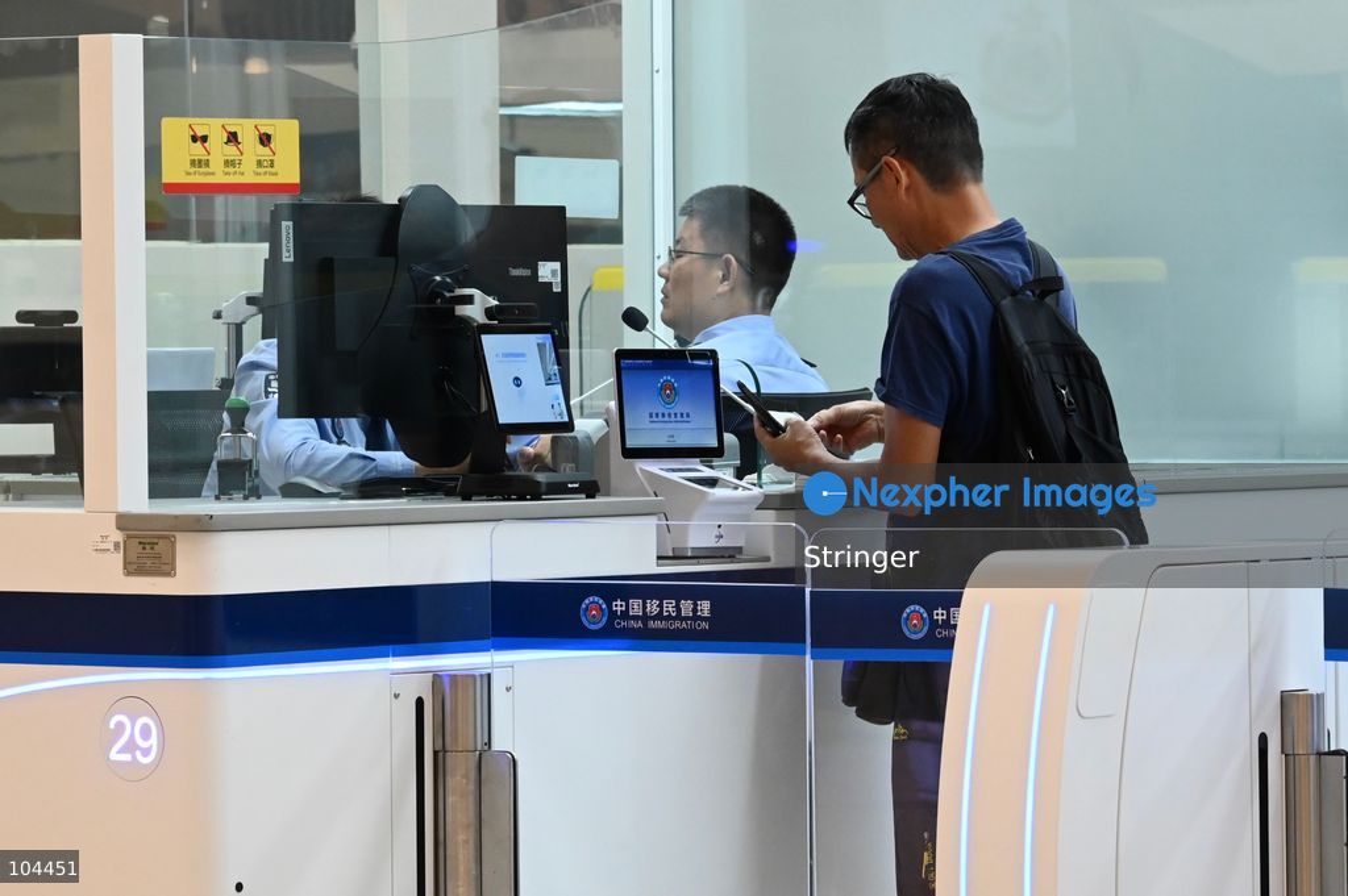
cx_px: 674
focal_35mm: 120
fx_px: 4490
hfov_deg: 17.1
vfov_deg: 11.4
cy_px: 448
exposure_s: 1/160
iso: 3200
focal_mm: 120
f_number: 8
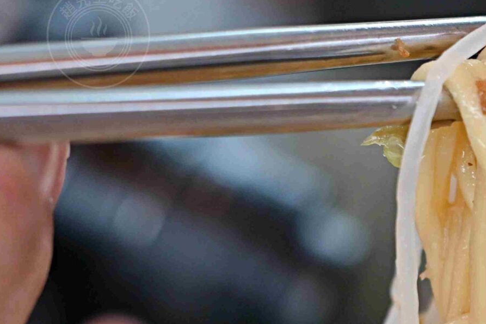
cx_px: 682
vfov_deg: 6.4
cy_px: 377
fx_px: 2902
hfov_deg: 9.4
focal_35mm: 215
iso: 360
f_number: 3.2
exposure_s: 1/200
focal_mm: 50
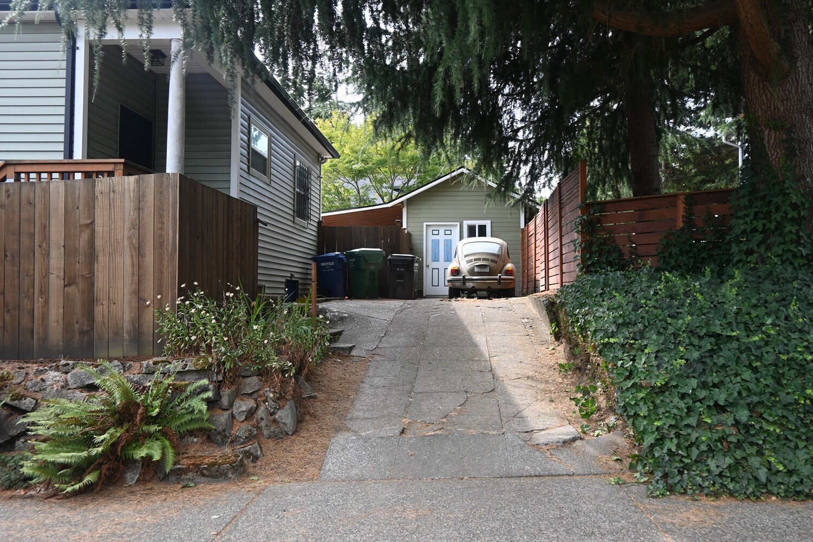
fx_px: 610
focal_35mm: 27
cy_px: 277
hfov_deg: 67.2
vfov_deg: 47.9
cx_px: 446
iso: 100
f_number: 5
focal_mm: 16
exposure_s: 1/100
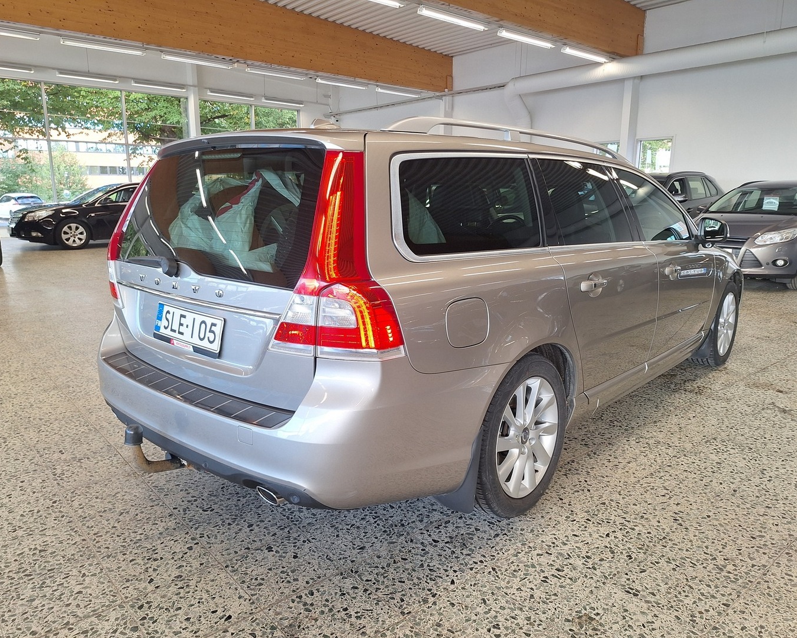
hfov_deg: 70.2
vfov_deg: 58.8
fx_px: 566
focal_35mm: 24
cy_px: 319
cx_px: 415
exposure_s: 1/120
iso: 64
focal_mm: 5.54
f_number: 1.8
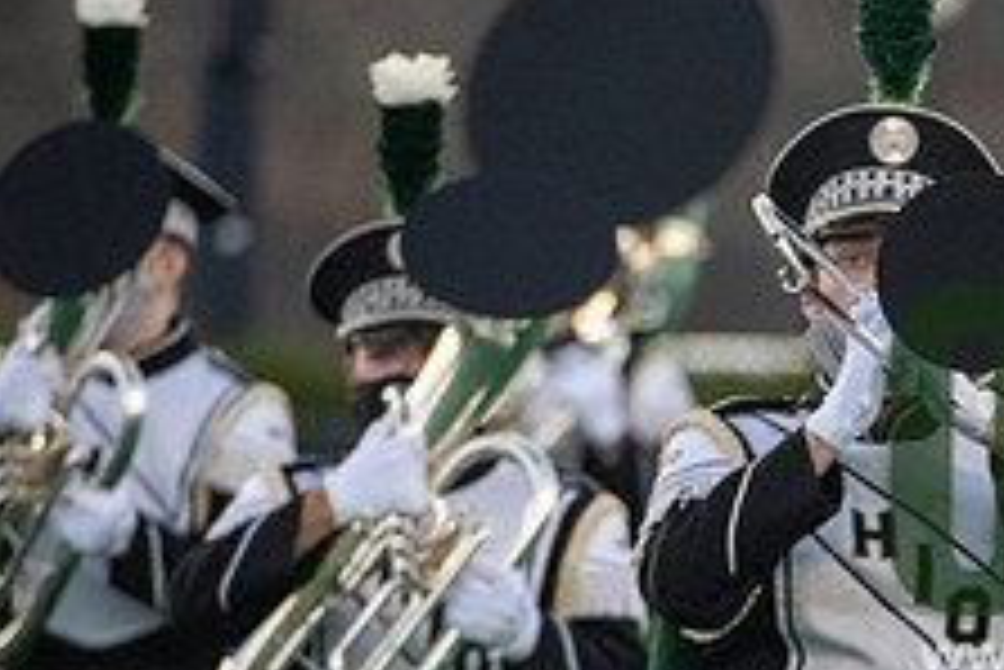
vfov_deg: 2.6
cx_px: 1229
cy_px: 497
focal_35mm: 521
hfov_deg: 3.9
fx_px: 14539
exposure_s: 1/5000
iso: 5000
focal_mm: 200
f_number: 4.5
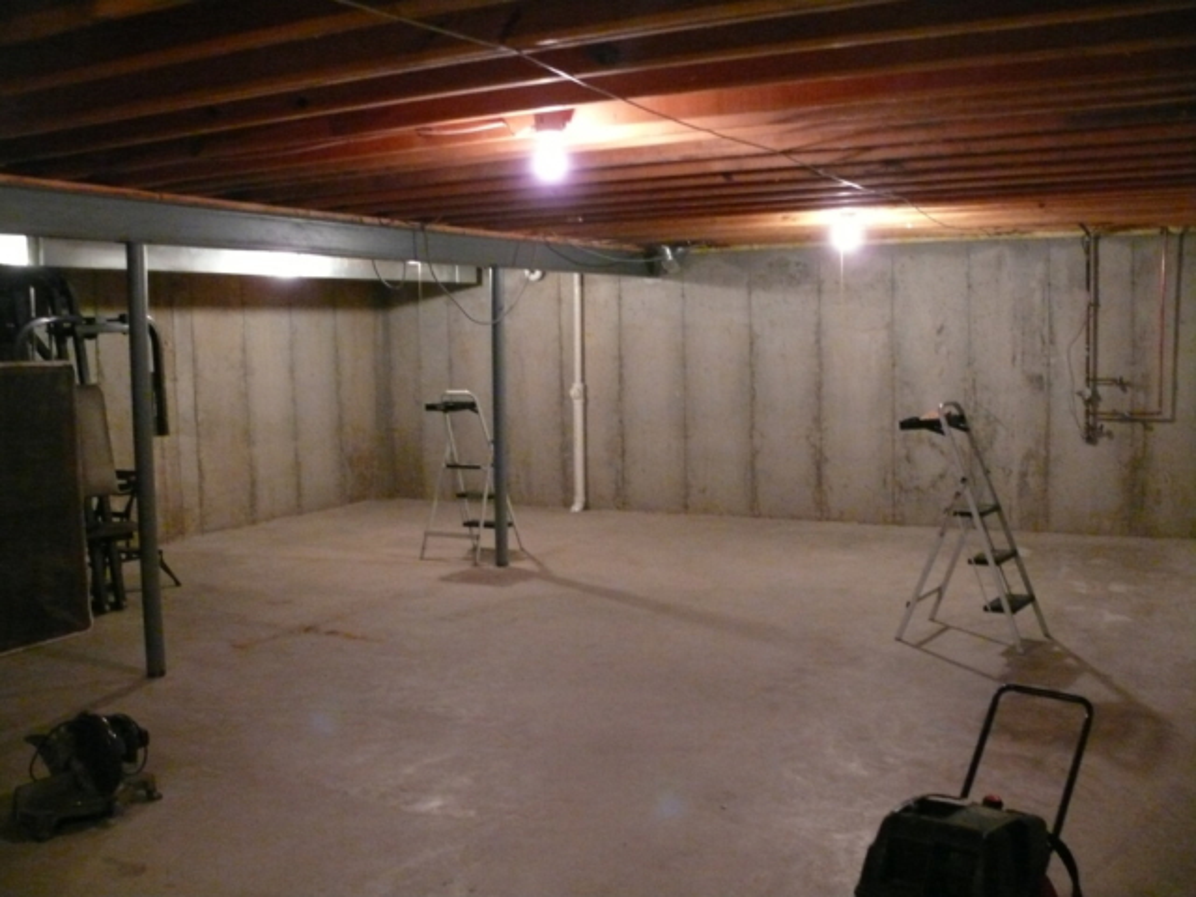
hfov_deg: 52.6
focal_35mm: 35
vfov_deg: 40.7
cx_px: 598
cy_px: 448
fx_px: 1209
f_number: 2.8
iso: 800
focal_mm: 7.4
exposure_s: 1/20
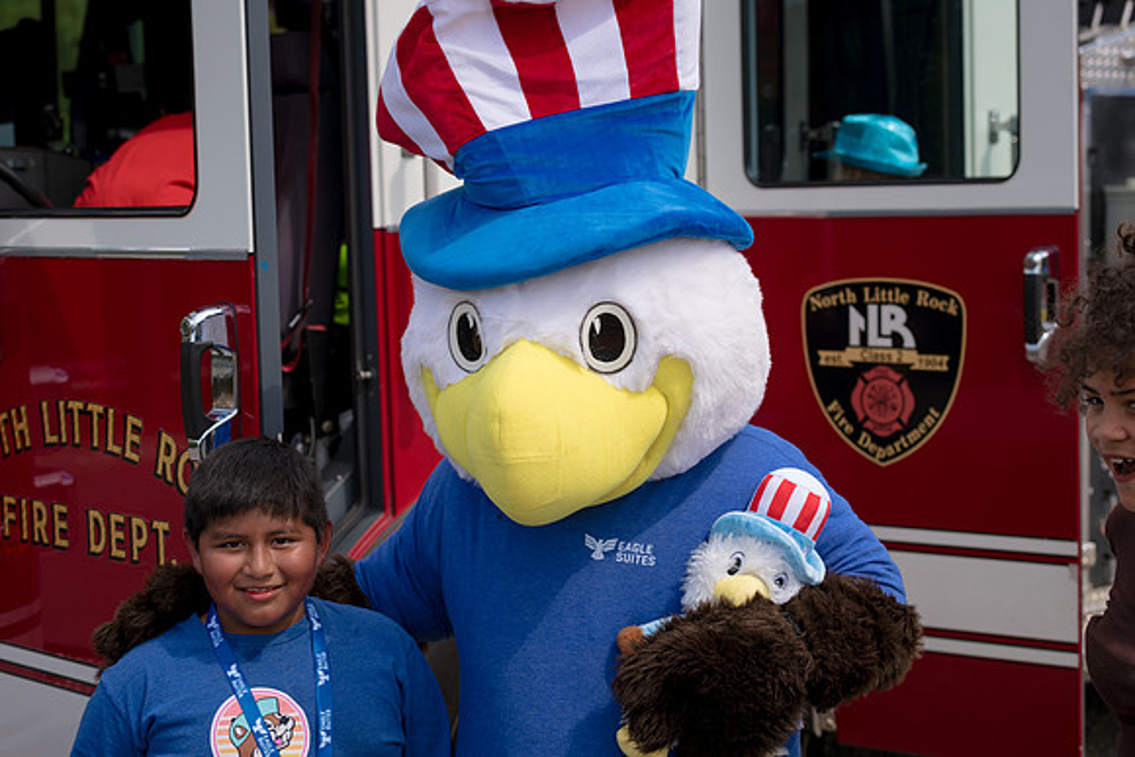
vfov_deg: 19.5
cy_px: 378
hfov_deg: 28.8
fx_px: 2207
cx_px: 568
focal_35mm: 70
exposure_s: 1/250
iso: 64
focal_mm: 70
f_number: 5.6
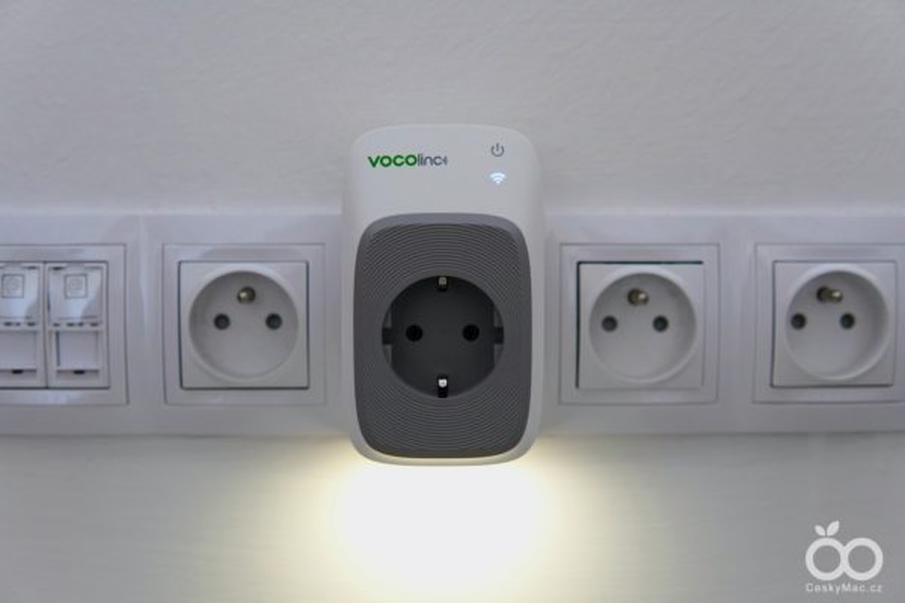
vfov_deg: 29.9
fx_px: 1131
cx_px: 452
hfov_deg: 43.6
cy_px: 302
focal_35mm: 45
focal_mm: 30
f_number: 2.8
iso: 640
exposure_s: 1/50
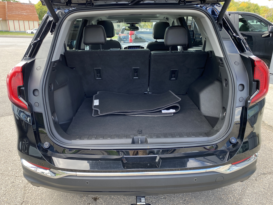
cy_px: 113
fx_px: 229
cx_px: 136
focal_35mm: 29
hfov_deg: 61.7
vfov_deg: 48.2
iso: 32
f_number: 1.8
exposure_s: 1/122
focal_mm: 4.25
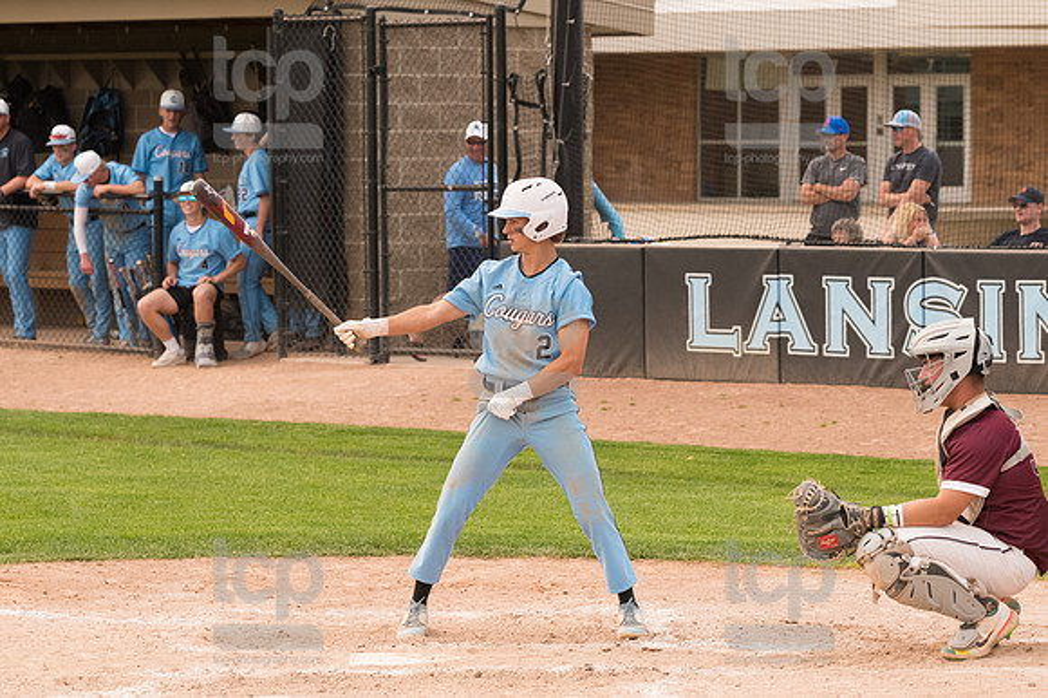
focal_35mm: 180
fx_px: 5237
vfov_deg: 7.6
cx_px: 524
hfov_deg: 11.4
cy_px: 349
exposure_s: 1/2000
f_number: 5.6
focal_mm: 120
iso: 1000
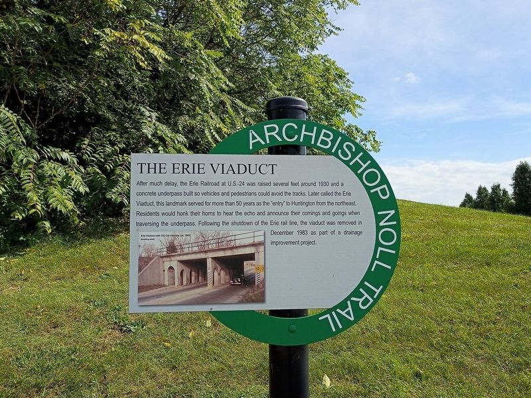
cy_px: 199
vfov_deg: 48.2
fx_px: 445
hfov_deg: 61.7
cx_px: 266
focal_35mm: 29
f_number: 1.8
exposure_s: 1/1225
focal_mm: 4.27
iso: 102
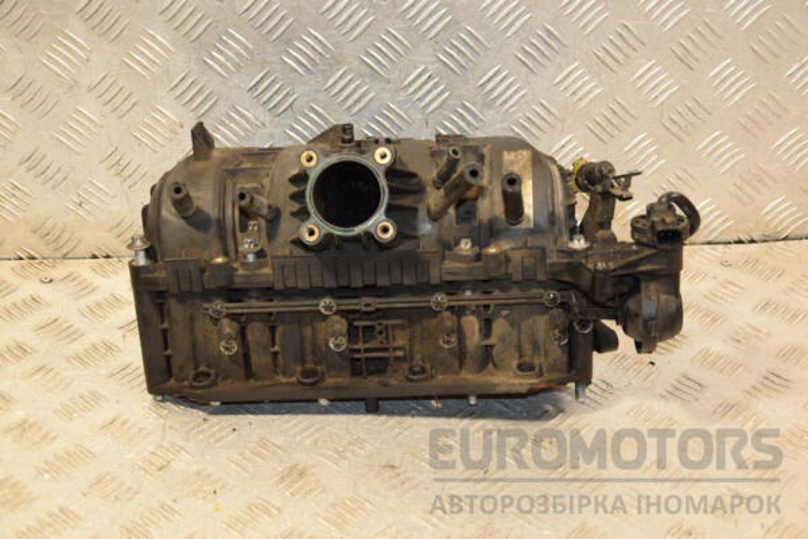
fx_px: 1347
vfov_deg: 22.6
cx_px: 404
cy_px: 270
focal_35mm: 60
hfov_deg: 33.4
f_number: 4.8
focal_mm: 40
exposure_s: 1/125
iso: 800
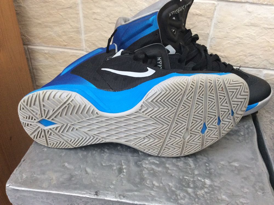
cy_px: 102
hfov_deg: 56.9
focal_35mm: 32
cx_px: 137
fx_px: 253
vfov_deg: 44.1
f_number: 2.4
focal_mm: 3.3
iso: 125
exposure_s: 1/25
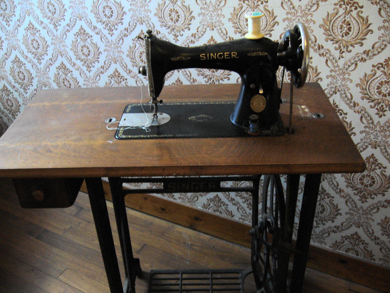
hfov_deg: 52.6
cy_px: 146
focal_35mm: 35
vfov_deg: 40.7
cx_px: 195
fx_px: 394
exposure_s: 1/8
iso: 200
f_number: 2.8
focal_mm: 5.8
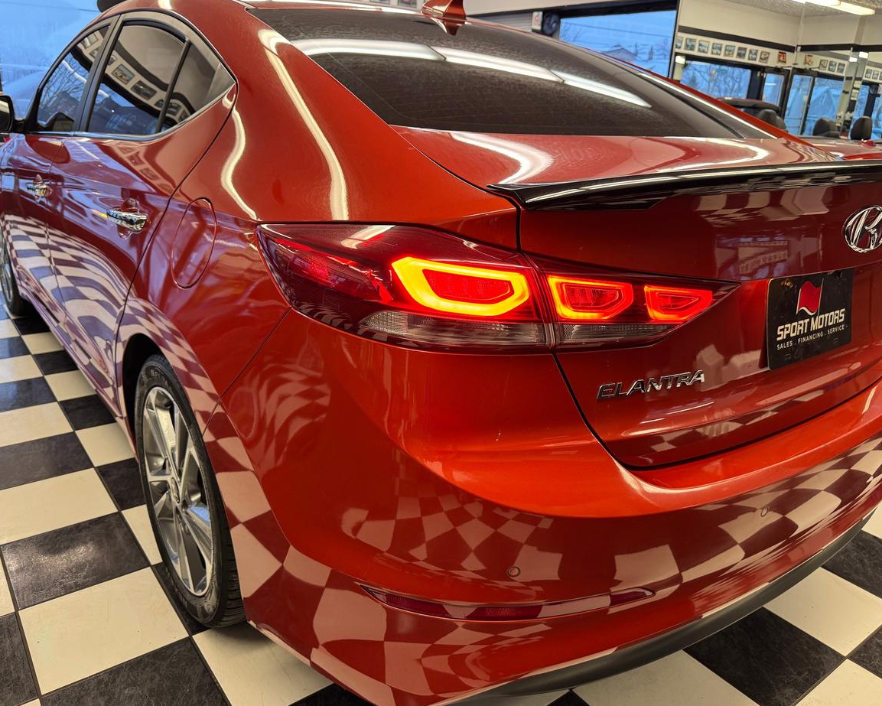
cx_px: 436
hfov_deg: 66.0
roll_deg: -2.9
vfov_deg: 55.0
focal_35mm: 26
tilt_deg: -19.6
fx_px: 679
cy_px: 356
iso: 200
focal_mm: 6.76
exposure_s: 1/52
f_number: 1.78
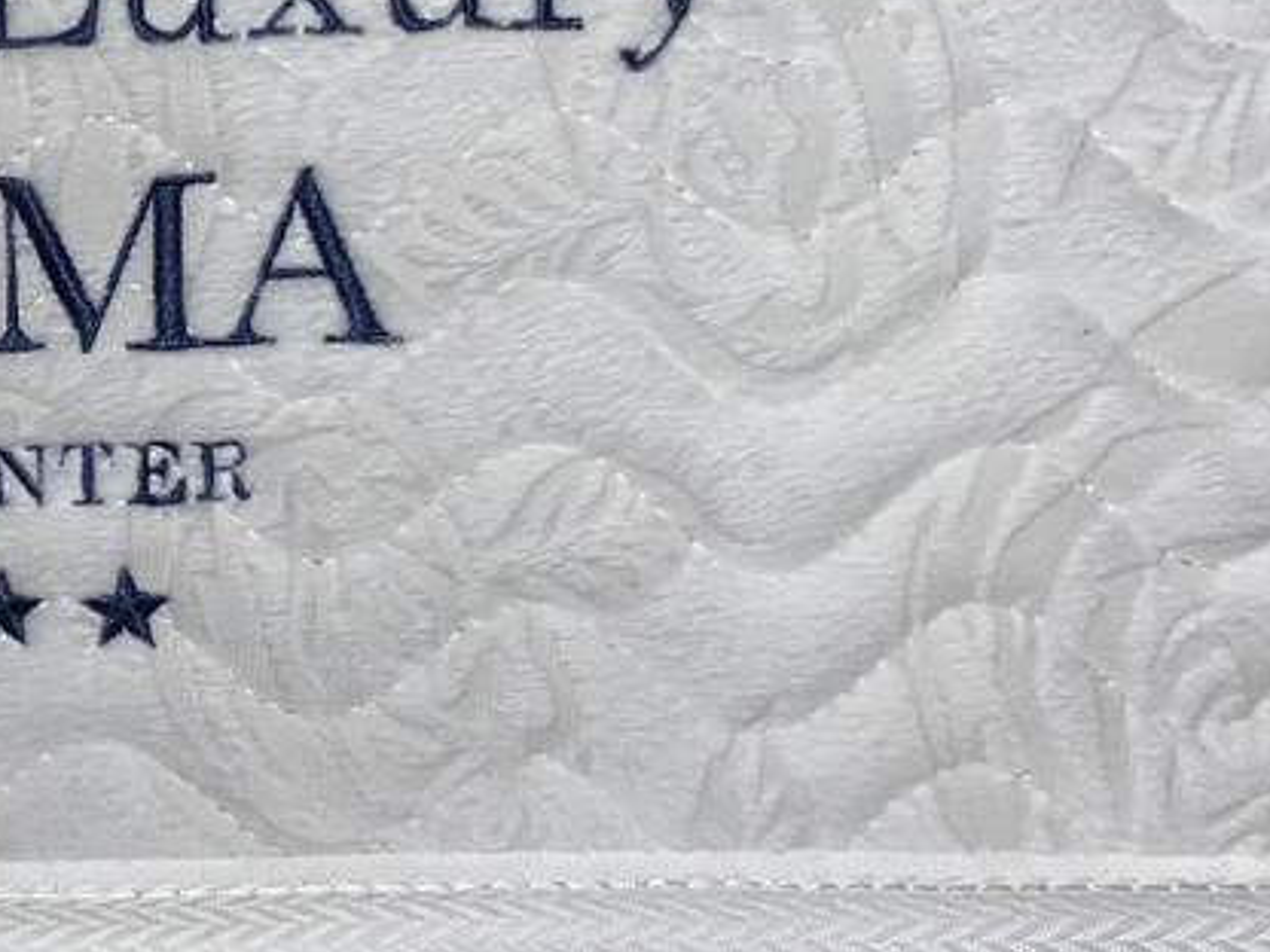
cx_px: -40
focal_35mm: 64
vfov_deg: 22.7
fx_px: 2348
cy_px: 253
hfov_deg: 28.2
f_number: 1.8
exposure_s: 1/50
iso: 32
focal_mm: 4.25
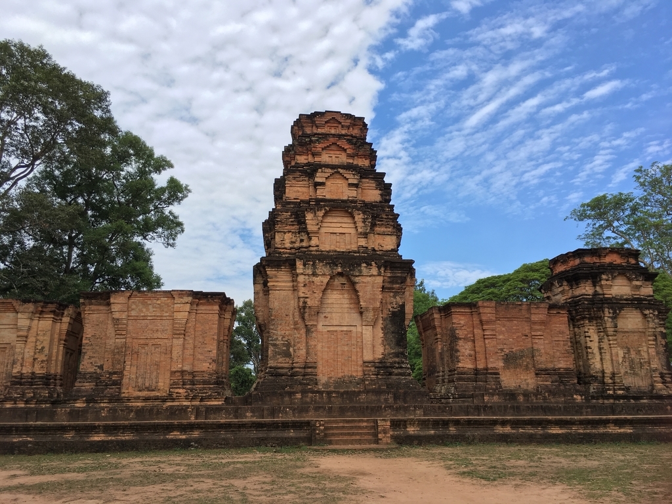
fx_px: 563
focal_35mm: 29
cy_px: 252
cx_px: 336
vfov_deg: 48.2
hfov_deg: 61.7
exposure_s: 1/793
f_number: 2.2
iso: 25
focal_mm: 4.15
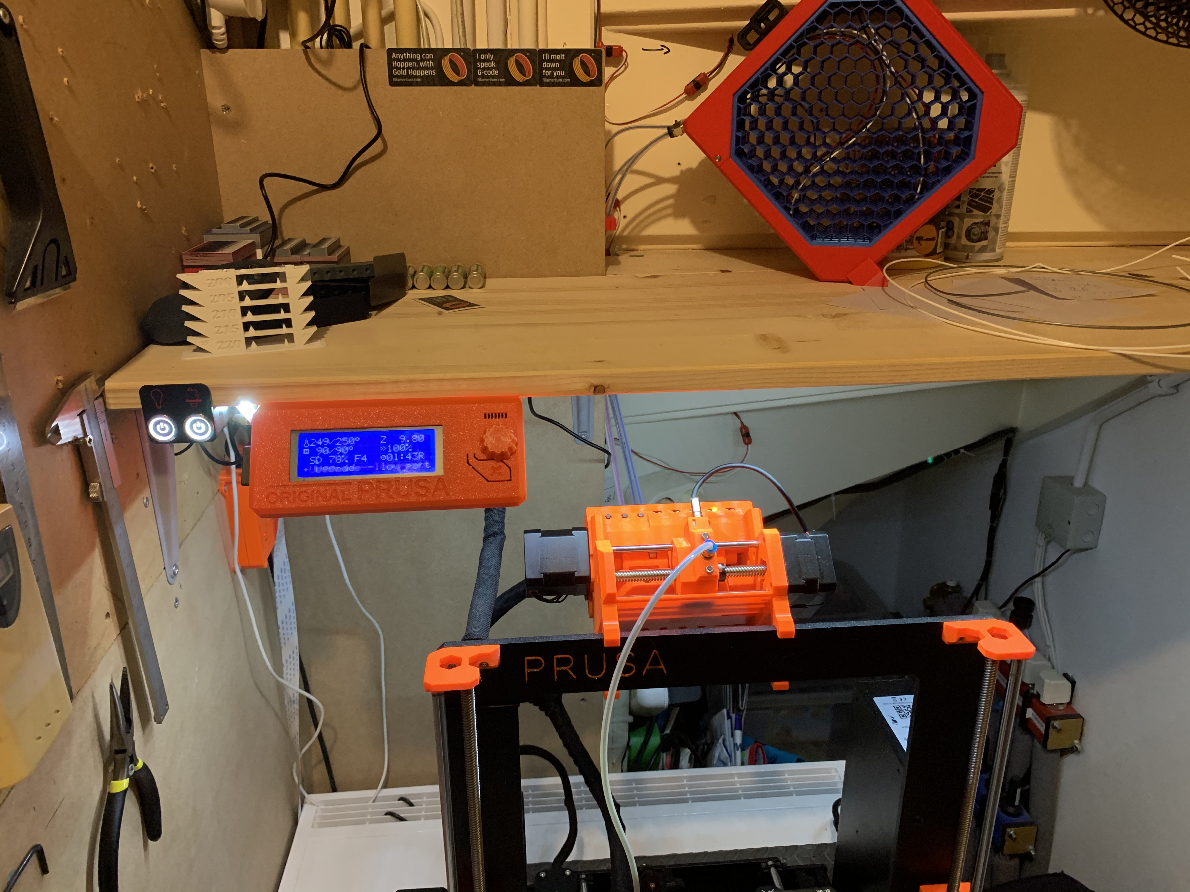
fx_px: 894
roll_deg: +0.8
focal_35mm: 26
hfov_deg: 67.3
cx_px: 595
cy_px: 446
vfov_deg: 53.1
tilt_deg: -21.3
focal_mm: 4.25
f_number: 1.8
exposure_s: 1/33
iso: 320
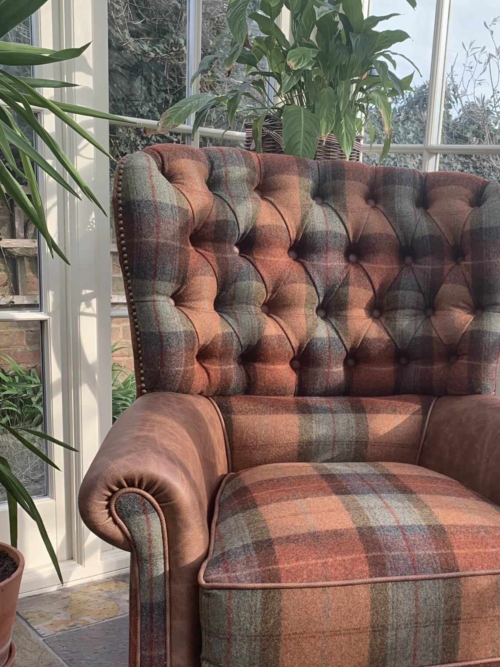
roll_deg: -3.5
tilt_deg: -9.1
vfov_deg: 42.4
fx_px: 847
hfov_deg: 32.3
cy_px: 444
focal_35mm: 44
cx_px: 376
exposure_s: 1/173
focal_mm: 4.25
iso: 25
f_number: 1.8
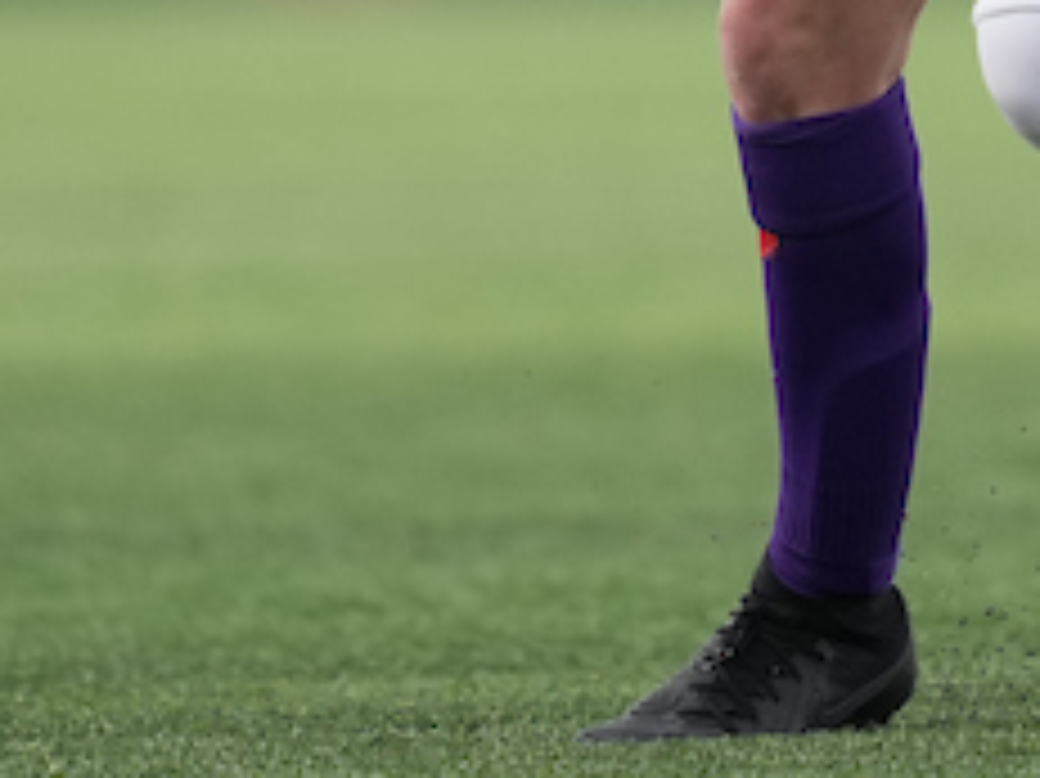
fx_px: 60087
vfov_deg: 0.7
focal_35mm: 2001
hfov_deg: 1.0
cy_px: -607
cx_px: 1026
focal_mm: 400
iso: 640
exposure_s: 1/3200
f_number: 2.8
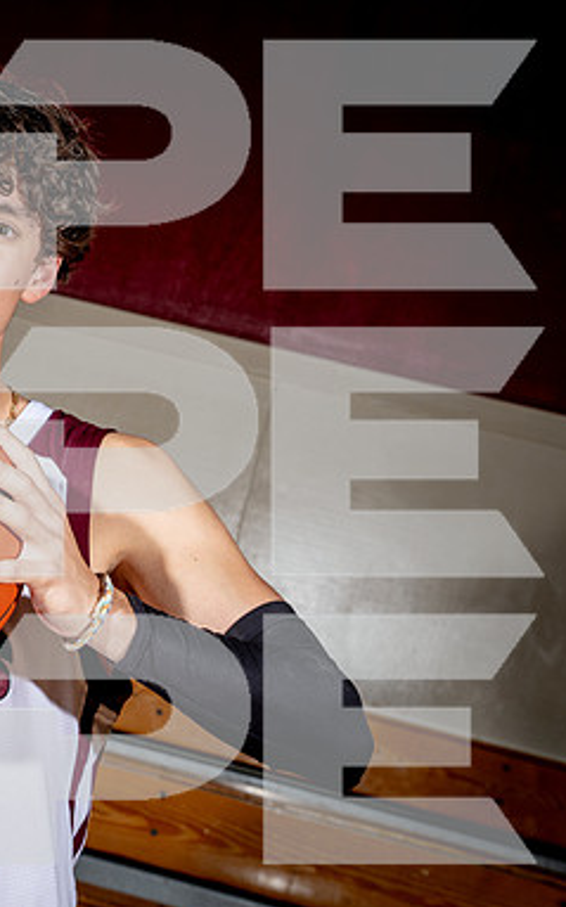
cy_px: 454
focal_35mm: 71
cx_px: -59
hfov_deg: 17.7
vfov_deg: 29.0
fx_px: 1754
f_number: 8
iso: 100
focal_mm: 46
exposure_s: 1/250
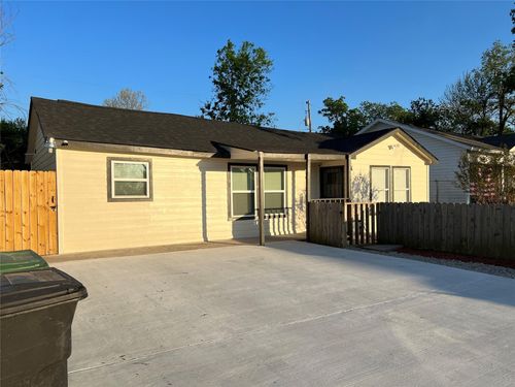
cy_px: 194
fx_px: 387
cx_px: 258
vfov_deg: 53.1
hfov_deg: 67.3
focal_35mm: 26
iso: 50
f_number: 1.5
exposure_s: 1/4115
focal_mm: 5.7
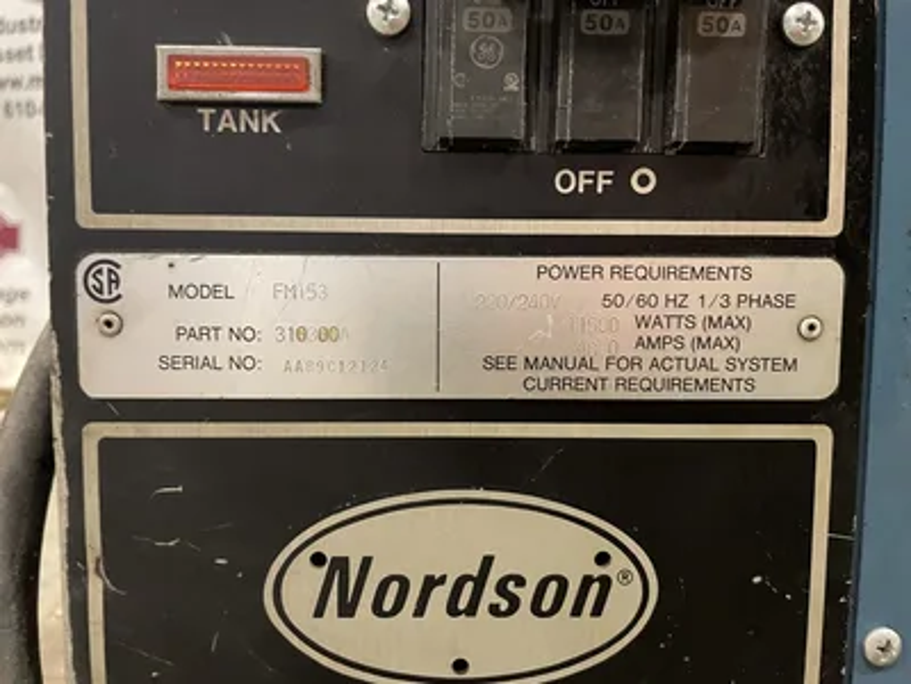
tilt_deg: -7.0
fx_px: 684
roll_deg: -0.1
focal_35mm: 26
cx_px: 456
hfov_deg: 67.3
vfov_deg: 53.1
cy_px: 342
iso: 500
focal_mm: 4.2
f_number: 1.6
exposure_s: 1/30
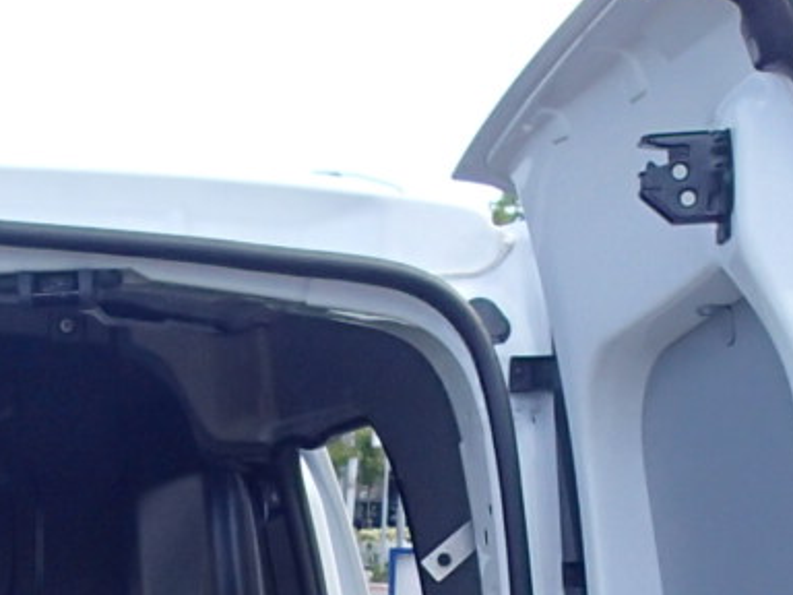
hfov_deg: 15.3
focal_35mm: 125
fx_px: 2864
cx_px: -87
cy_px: 1027
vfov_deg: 11.1
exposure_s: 1/400
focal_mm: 4.5
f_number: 2.8
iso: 100
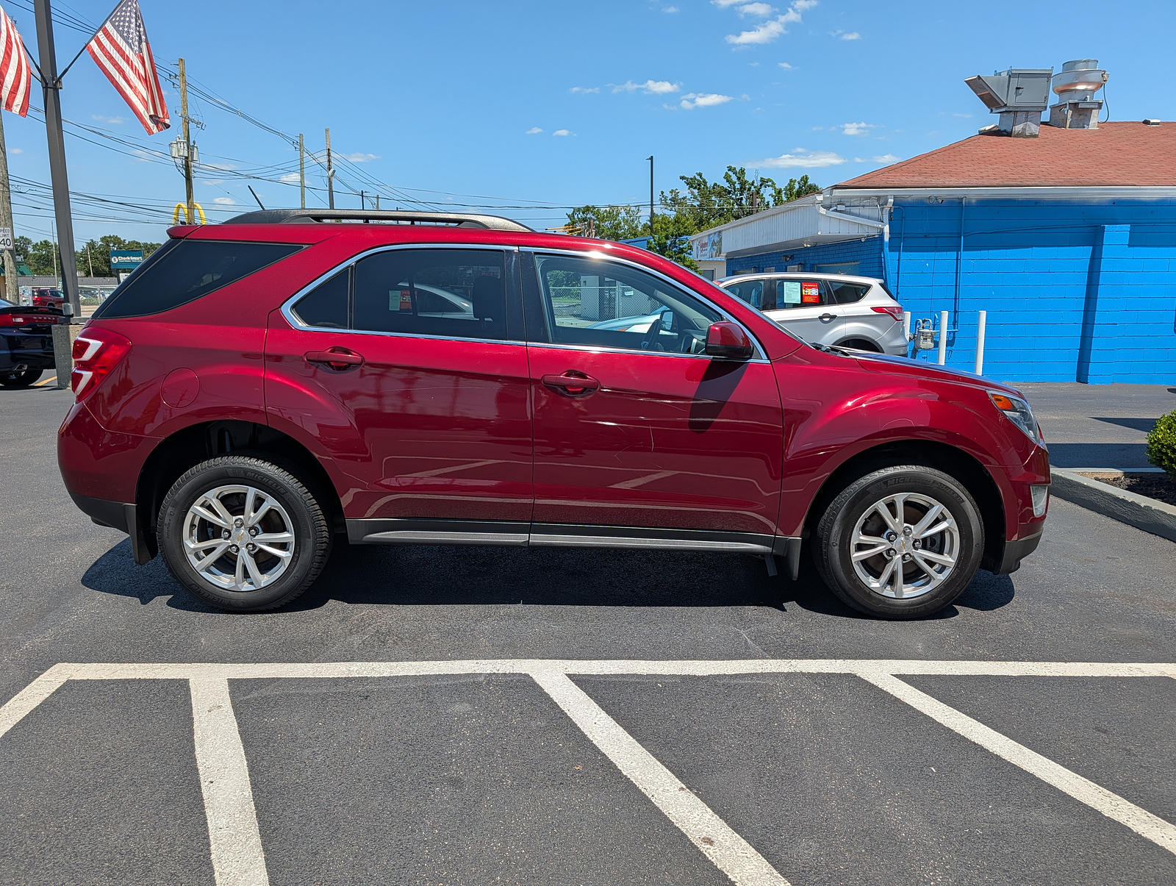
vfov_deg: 56.9
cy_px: 443
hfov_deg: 71.5
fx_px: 817
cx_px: 588
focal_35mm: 24
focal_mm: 6.9
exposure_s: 1/1252
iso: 20
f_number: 1.68
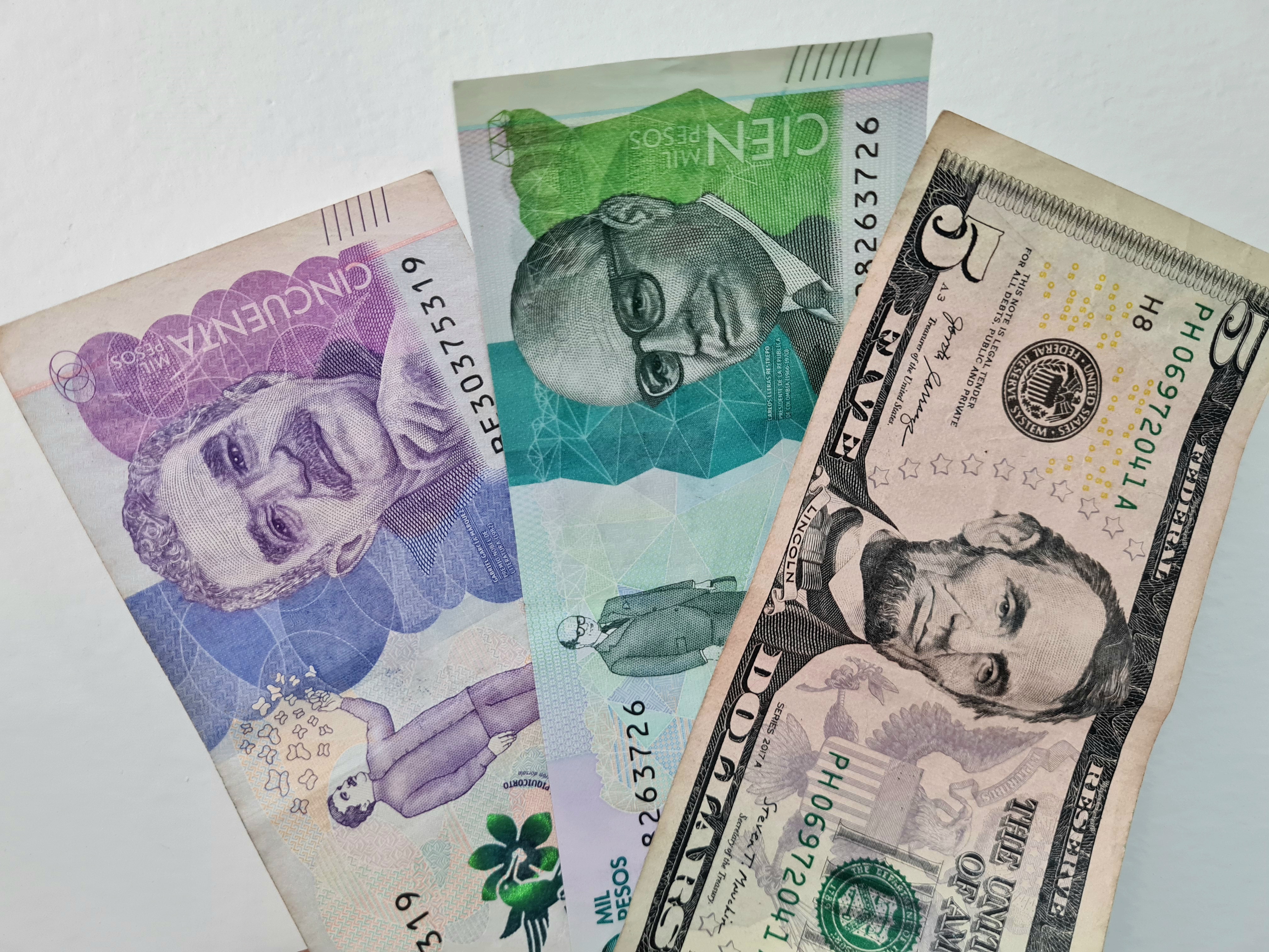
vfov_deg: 53.1
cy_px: 476
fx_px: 953
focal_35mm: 26
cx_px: 634
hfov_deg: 67.3
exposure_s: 1/60.2
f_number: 1.8
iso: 200
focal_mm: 5.4
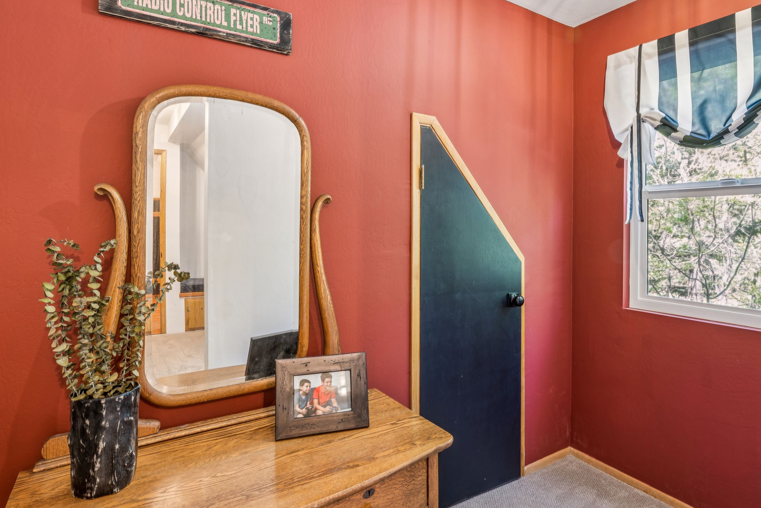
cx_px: 434
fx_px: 444
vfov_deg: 59.3
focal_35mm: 21
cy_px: 221
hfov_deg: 80.7
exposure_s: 4
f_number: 13
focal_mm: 16.8
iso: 100
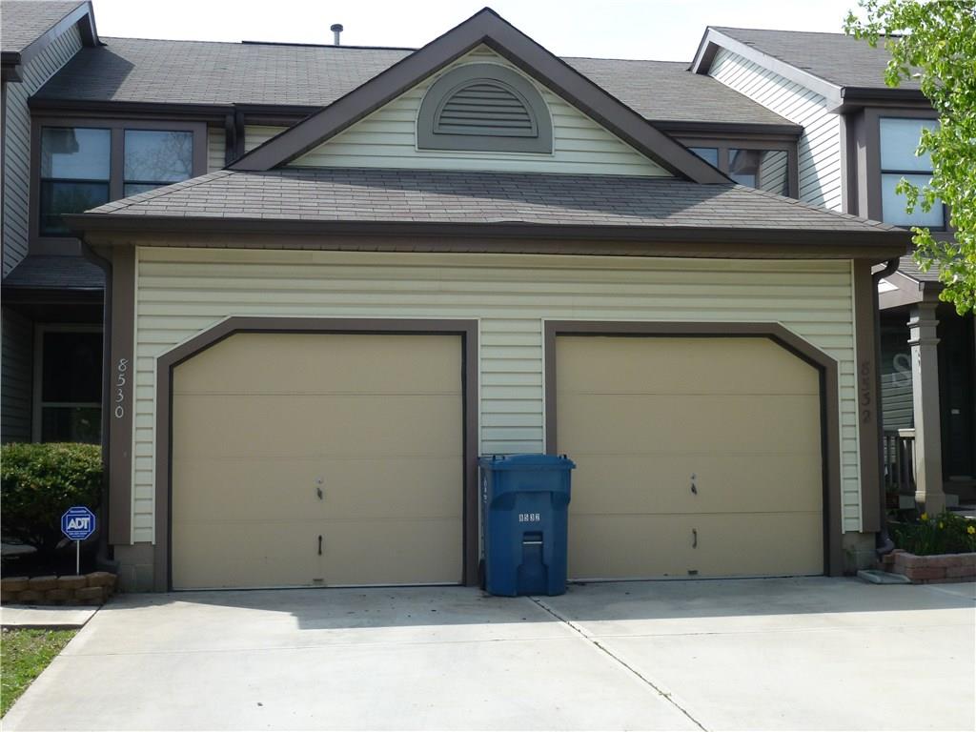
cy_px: 366
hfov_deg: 43.9
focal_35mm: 43
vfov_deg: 33.6
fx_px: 1212
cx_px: 488
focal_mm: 7.4
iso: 100
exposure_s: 1/500
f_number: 3.9
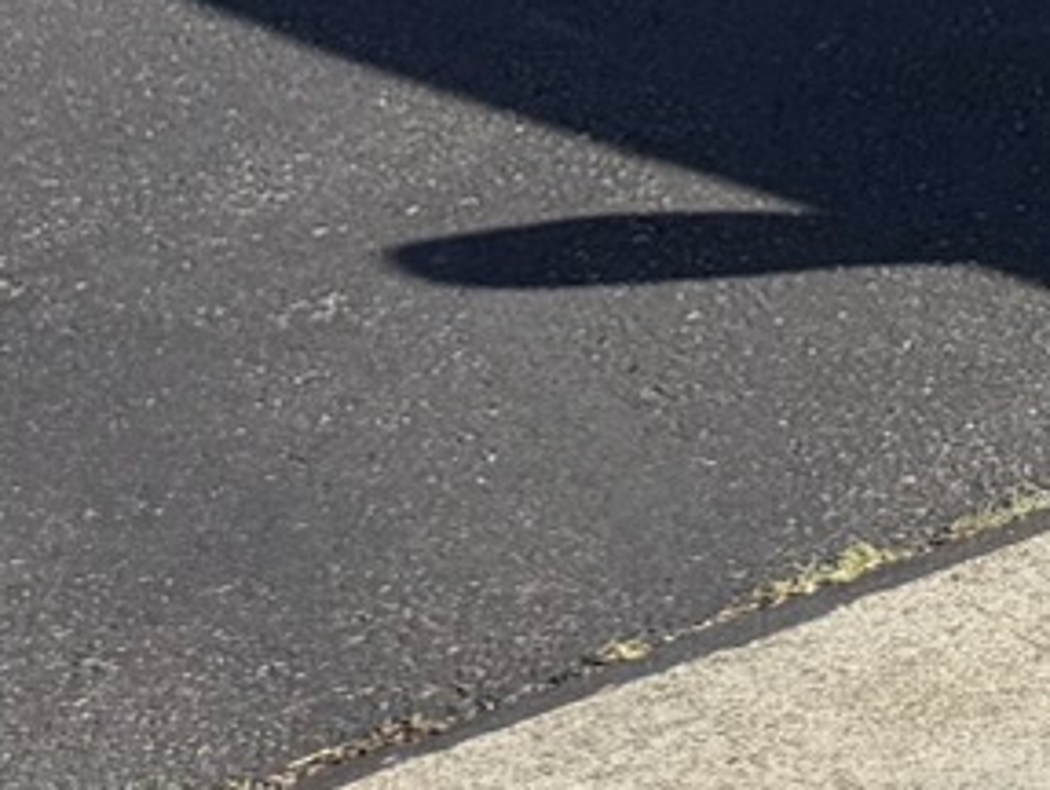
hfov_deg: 8.8
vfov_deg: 8.4
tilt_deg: -15.9
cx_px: 3472
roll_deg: +2.1
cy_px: -655
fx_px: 5193
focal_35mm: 171
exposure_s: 1/3279
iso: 80
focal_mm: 6.76
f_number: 1.78
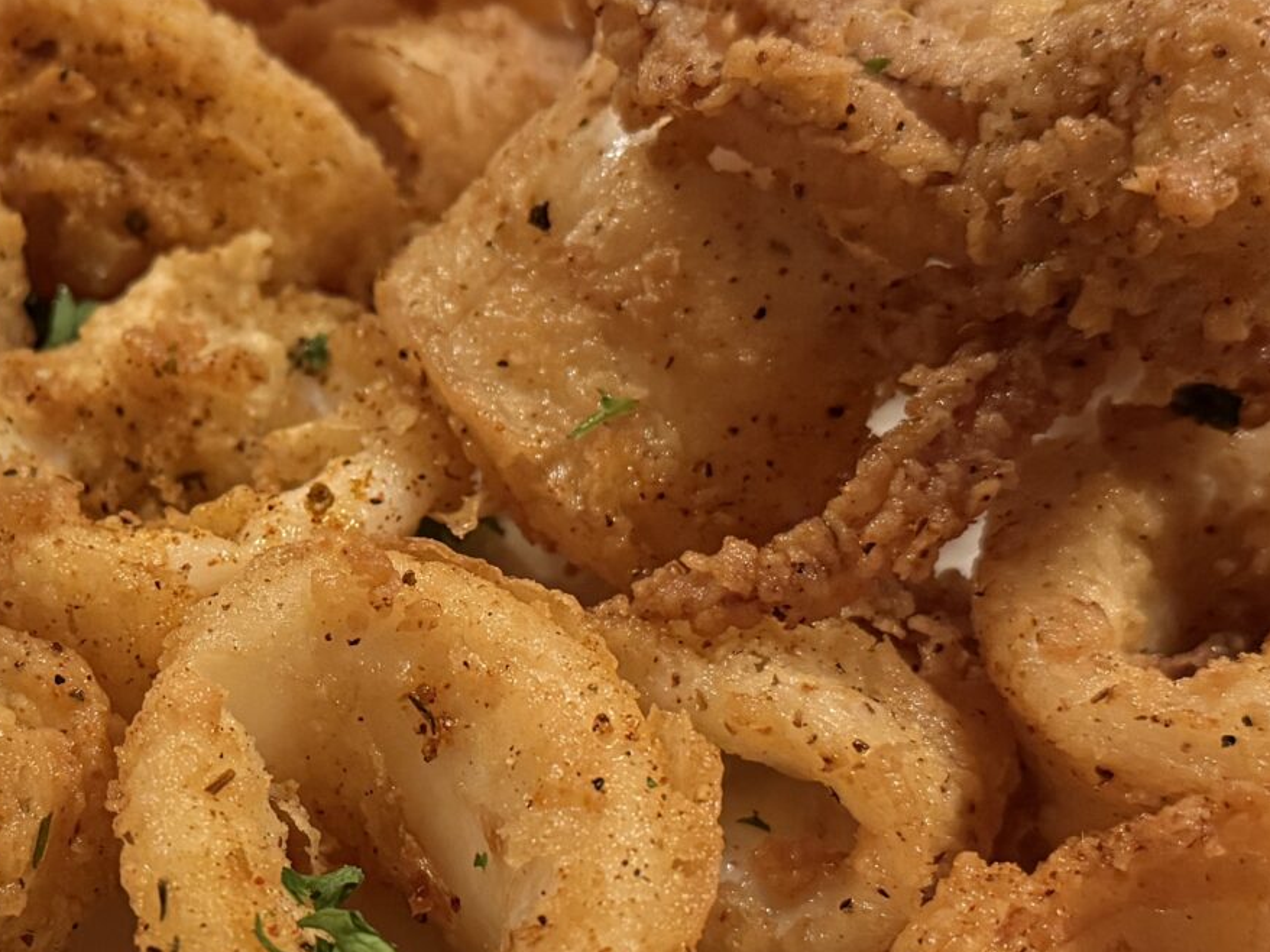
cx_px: 281
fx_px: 2567
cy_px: 570
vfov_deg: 21.0
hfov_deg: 27.3
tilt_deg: -44.5
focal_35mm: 70
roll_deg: +4.7
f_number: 1.78
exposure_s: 1/60
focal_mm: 6.76
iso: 640
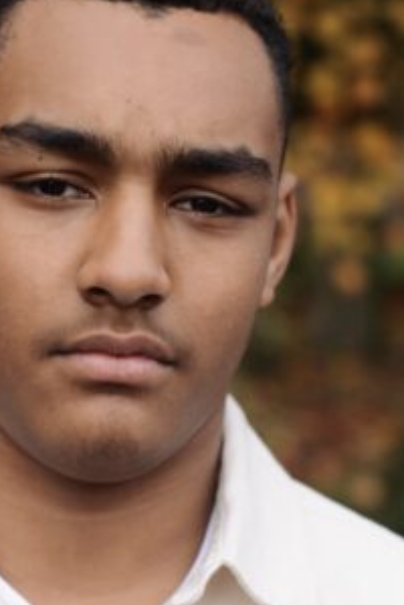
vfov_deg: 26.9
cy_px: 363
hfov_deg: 18.1
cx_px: 121
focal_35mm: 75
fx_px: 1262
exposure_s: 1/1250
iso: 400
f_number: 2.5
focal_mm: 50
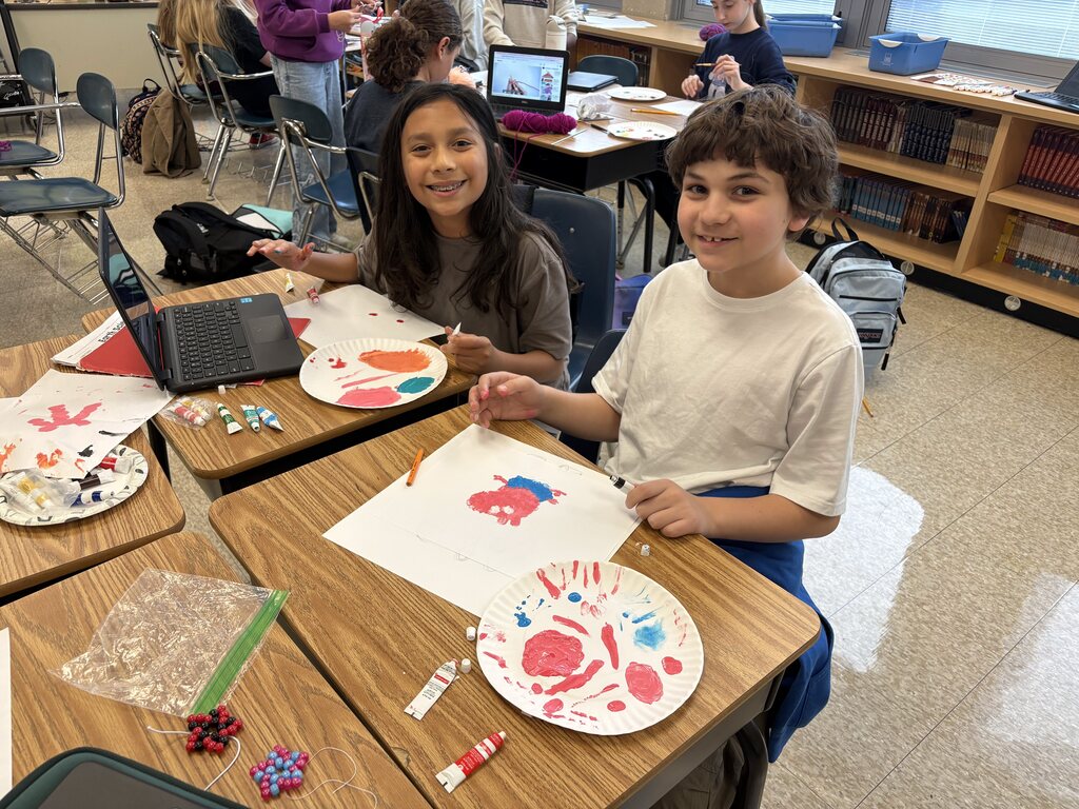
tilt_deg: -31.9
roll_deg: -1.2
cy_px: 404
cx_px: 540
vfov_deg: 53.1
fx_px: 810
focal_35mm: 26
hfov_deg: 67.3
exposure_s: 1/120
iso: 100
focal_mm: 5.96
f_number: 1.6
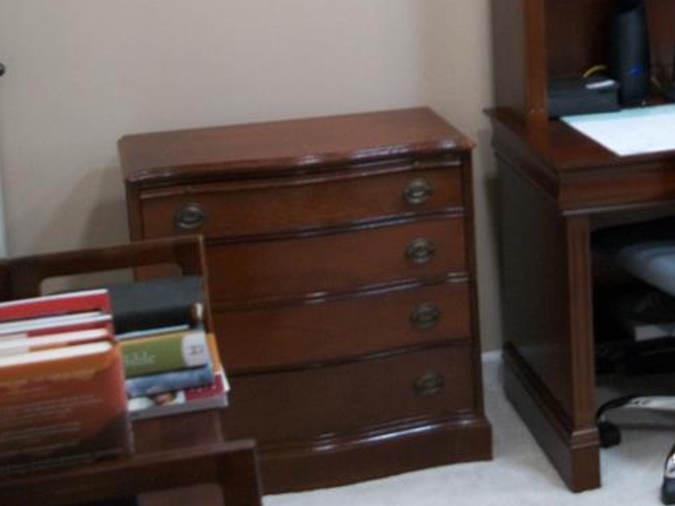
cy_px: 78
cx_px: 687
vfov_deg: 19.9
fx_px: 1423
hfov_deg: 25.3
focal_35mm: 73
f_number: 3.1
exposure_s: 1/13
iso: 160
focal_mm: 6.3
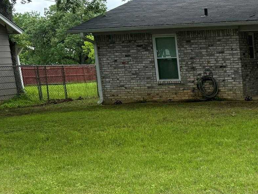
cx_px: 326
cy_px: 135
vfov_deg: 23.1
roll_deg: +2.9
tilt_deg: -10.0
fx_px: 470
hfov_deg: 26.5
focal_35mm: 63
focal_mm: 6.76
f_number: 1.78
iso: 100
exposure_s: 1/1727
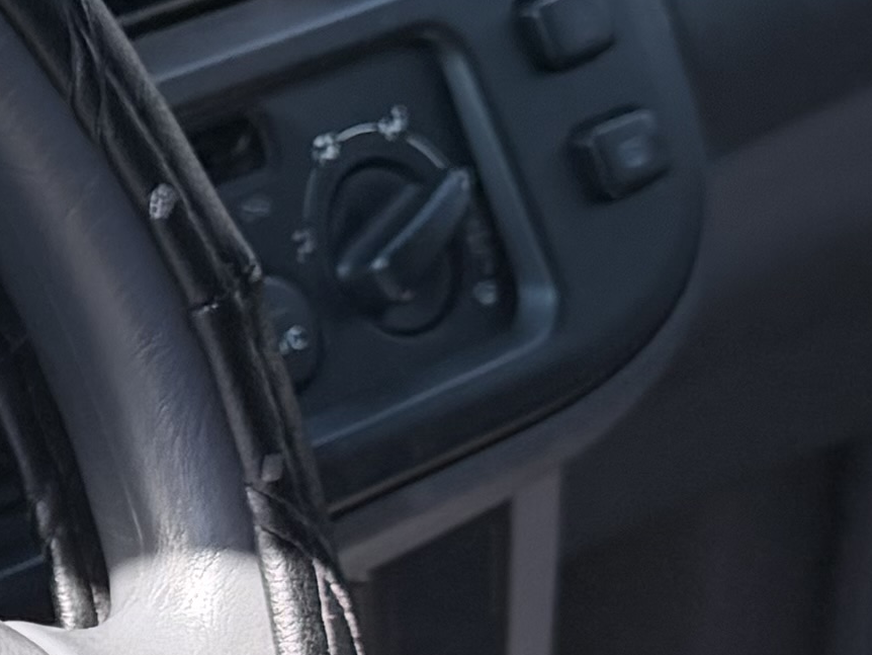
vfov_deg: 9.3
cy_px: 652
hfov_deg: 11.5
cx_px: -710
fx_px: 4006
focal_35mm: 159
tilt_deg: -27.9
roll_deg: +2.1
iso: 100
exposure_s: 1/1250
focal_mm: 6.76
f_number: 1.78
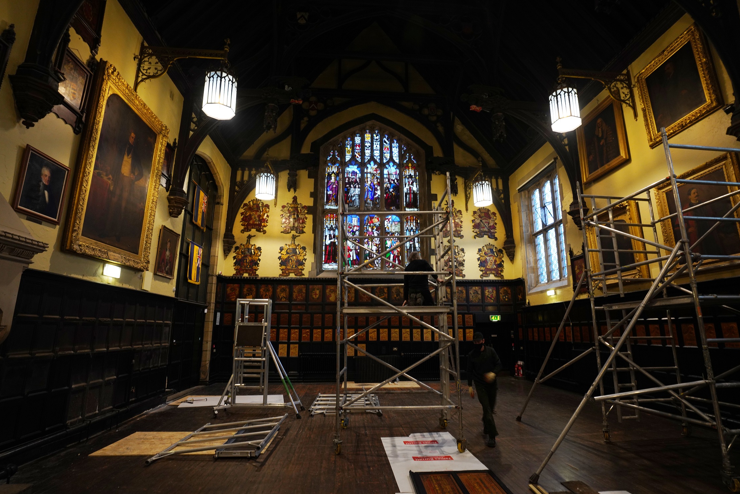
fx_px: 349
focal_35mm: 17
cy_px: 260
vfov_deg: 70.4
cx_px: 374
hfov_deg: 93.3
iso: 800
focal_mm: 16
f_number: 3.5
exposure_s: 1/15
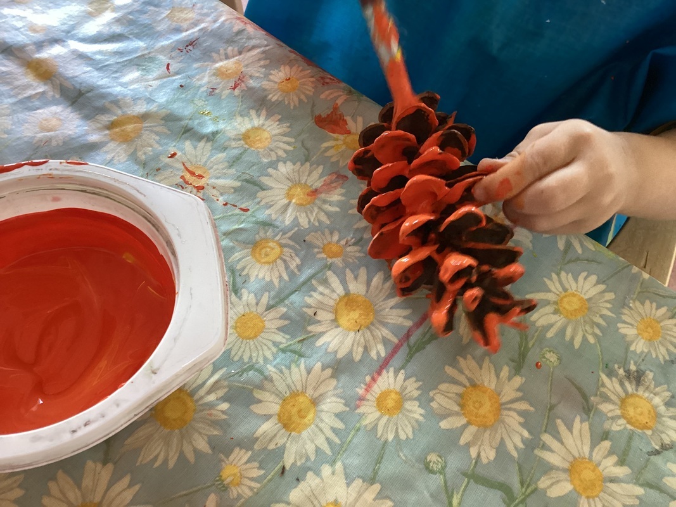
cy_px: 254
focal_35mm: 31
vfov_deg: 45.4
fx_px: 605
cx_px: 338
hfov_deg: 58.4
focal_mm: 3.3
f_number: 2.4
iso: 250
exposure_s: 1/40
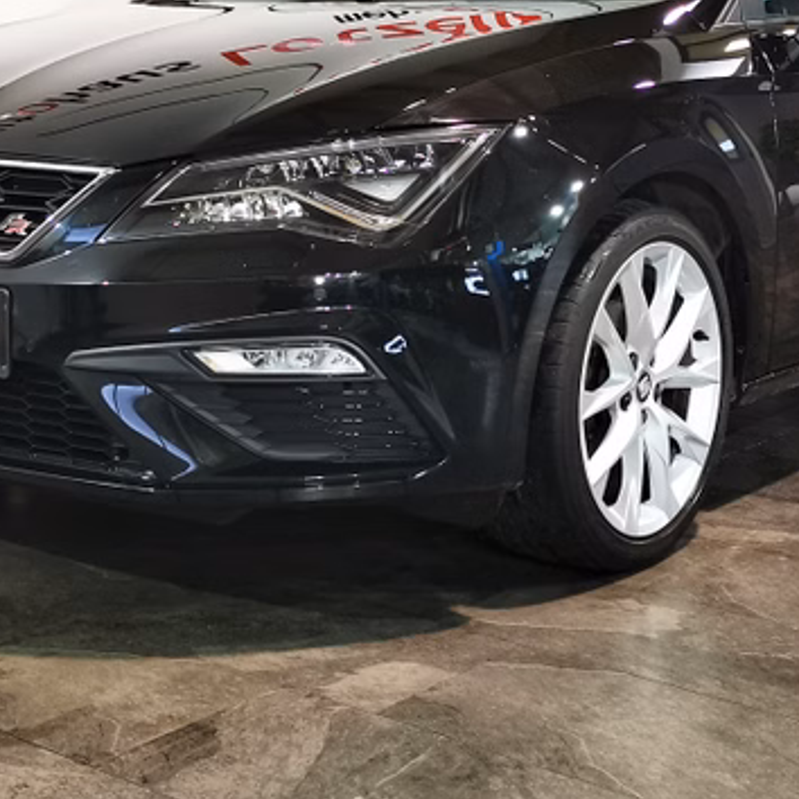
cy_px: 205
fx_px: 1619
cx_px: 469
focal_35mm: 62
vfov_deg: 27.4
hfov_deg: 27.7
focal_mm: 5.58
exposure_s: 1/50
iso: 250
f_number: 1.8
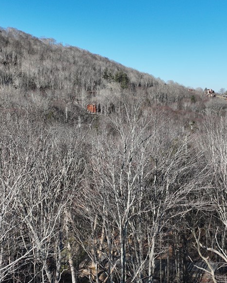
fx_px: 344
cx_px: 129
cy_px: 127
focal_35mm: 41
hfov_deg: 36.4
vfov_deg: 44.7
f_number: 2.8
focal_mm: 12.29
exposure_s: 1/1250
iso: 100
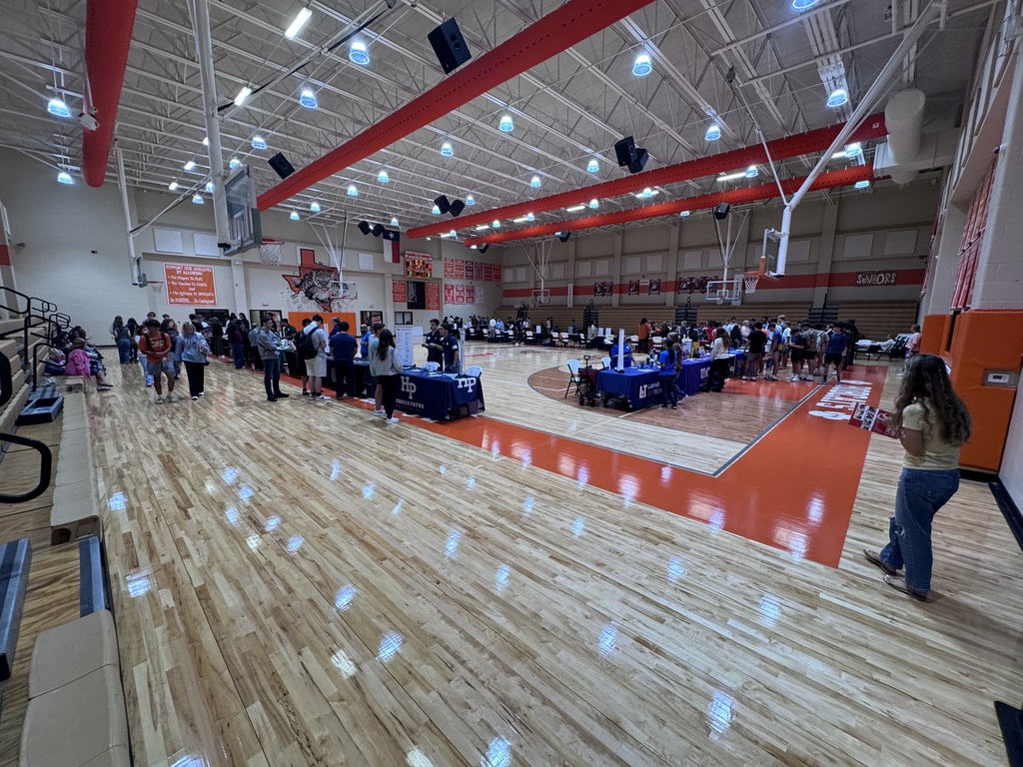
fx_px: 414
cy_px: 384
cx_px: 512
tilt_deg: -9.4
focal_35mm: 14
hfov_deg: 102.1
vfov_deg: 85.7
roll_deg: -0.5
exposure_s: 1/120
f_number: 2.2
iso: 200
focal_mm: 2.22
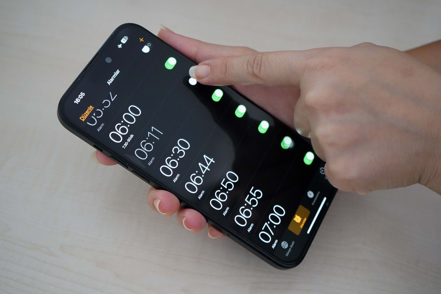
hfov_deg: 39.6
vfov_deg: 27.0
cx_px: 220
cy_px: 147
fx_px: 612
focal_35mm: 50
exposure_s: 1/160
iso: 6400
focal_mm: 50
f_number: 4.5
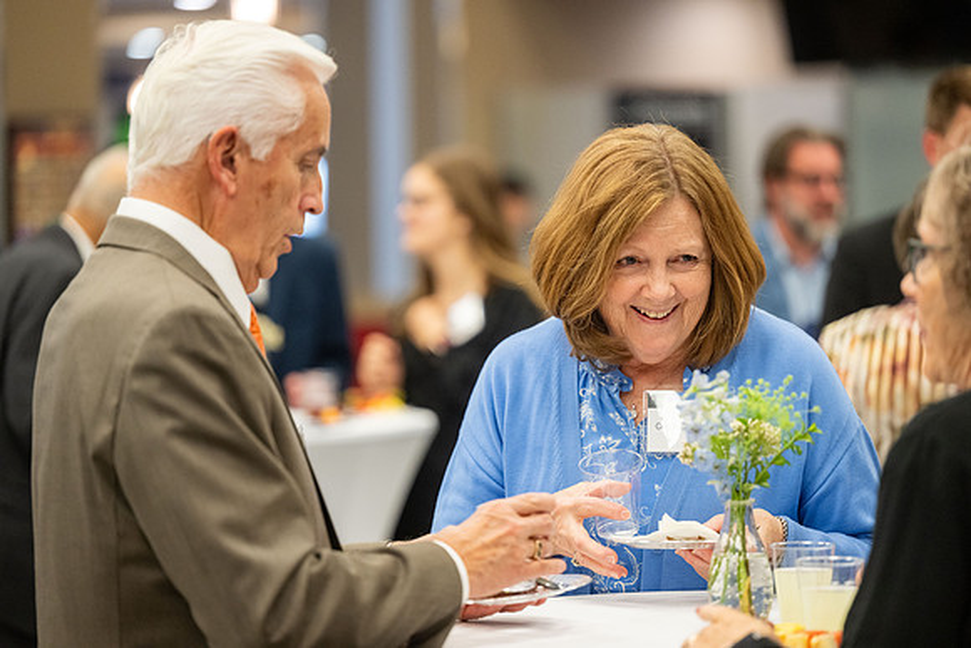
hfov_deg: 14.7
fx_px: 3777
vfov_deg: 9.8
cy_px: 324
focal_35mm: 140
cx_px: 486
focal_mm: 140
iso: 2000
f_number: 2.8
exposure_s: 1/200
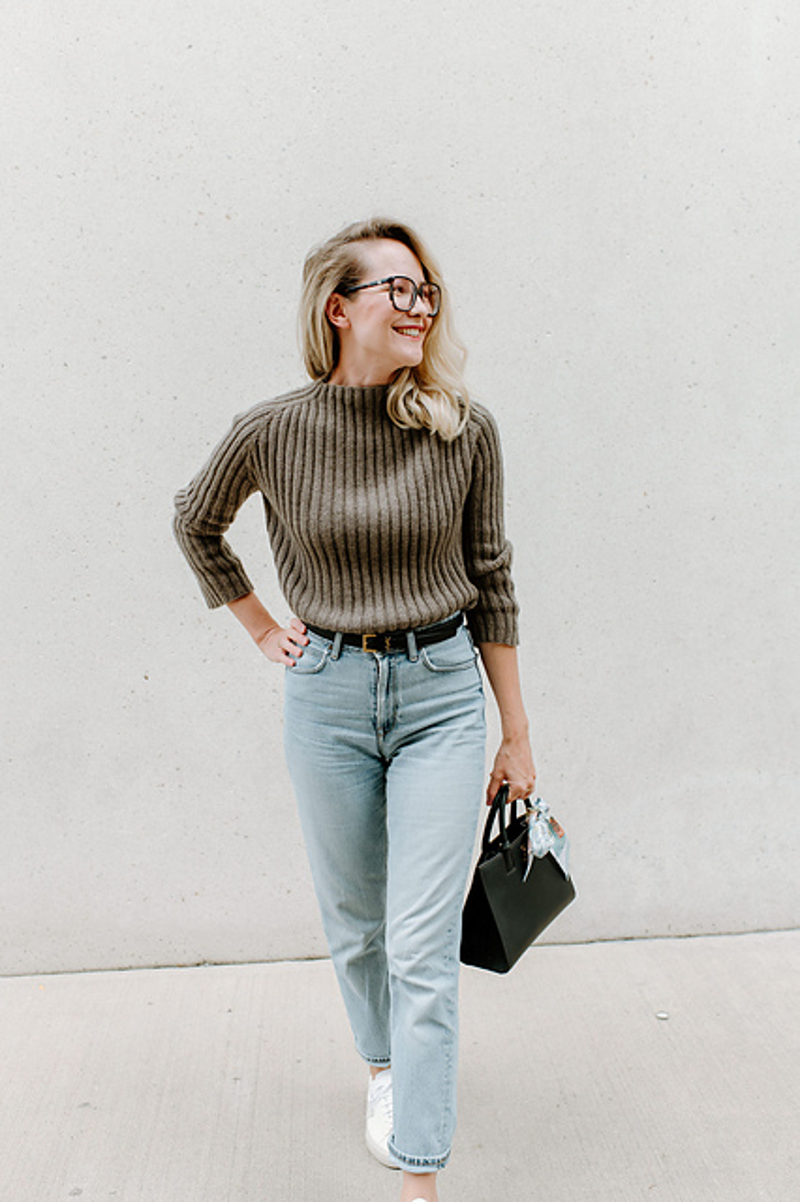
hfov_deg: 37.8
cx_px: 400
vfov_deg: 54.5
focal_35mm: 35
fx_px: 1168
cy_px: 601
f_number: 3.5
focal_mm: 35
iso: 160
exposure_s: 1/400
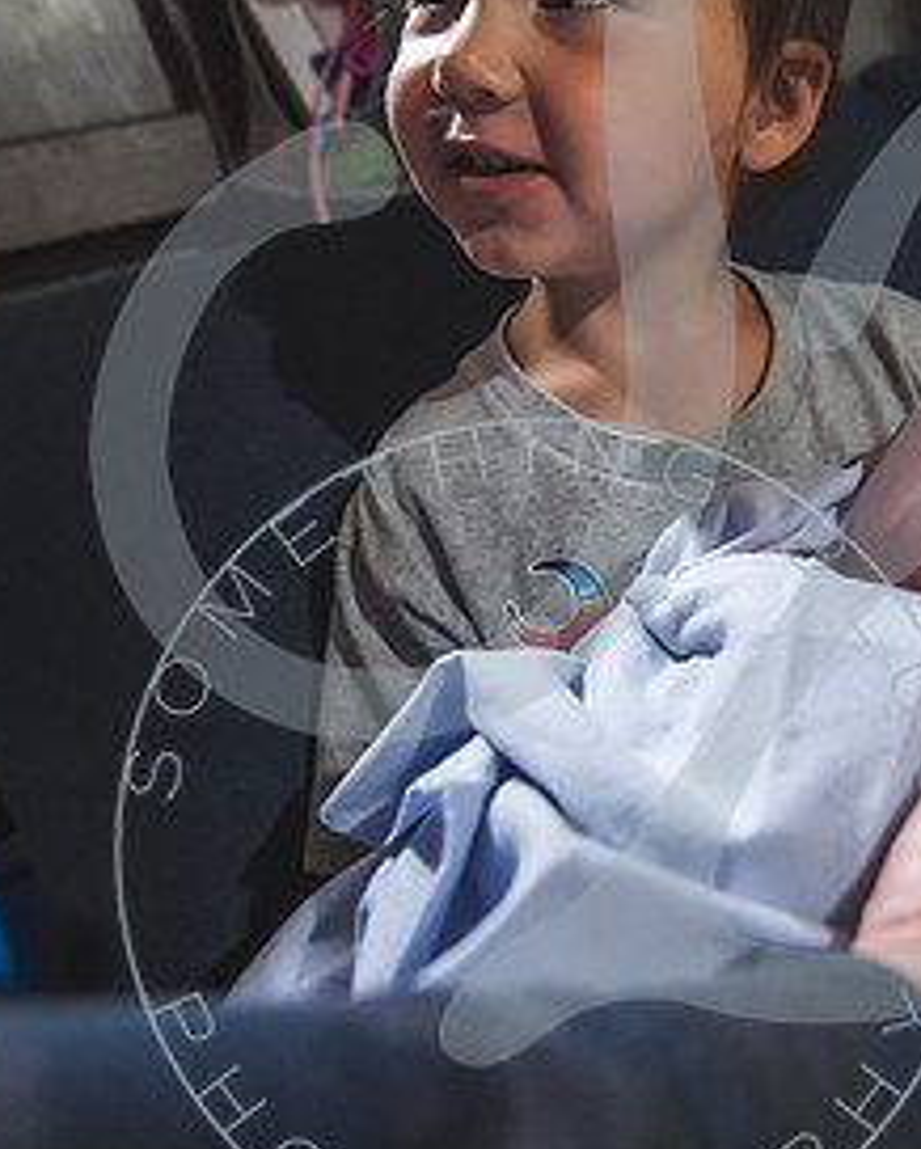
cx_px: 760
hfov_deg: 48.2
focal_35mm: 28
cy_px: 496
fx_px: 953
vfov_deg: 61.9
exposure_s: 1/60
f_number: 2.8
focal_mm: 14
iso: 2000
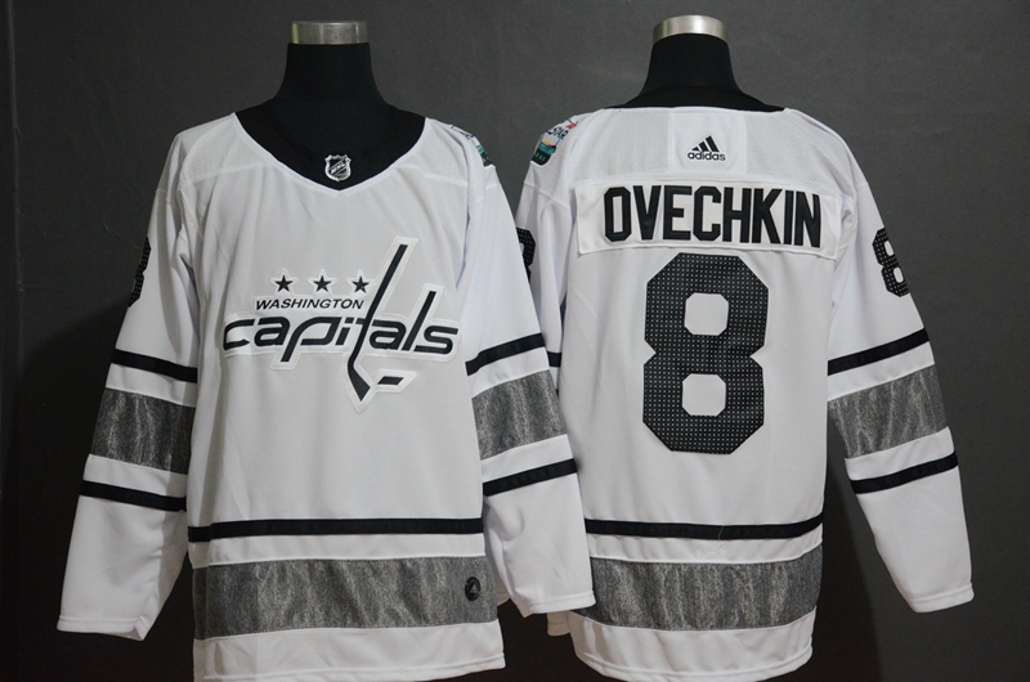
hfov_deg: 33.5
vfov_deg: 22.5
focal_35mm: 60
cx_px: 515
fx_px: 1713
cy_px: 341
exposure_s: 1/30
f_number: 5.6
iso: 4000
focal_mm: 40
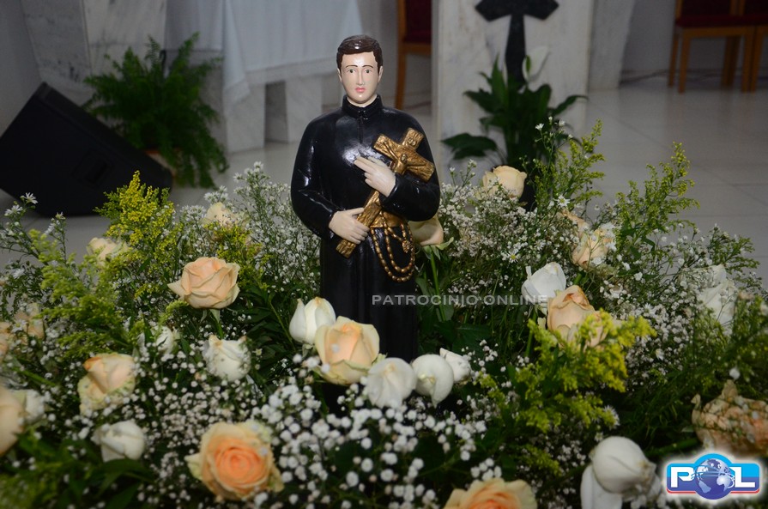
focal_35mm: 51
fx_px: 1086
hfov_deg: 39.0
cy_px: 254
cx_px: 384
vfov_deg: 26.4
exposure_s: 1/200
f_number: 5
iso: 1250
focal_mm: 34
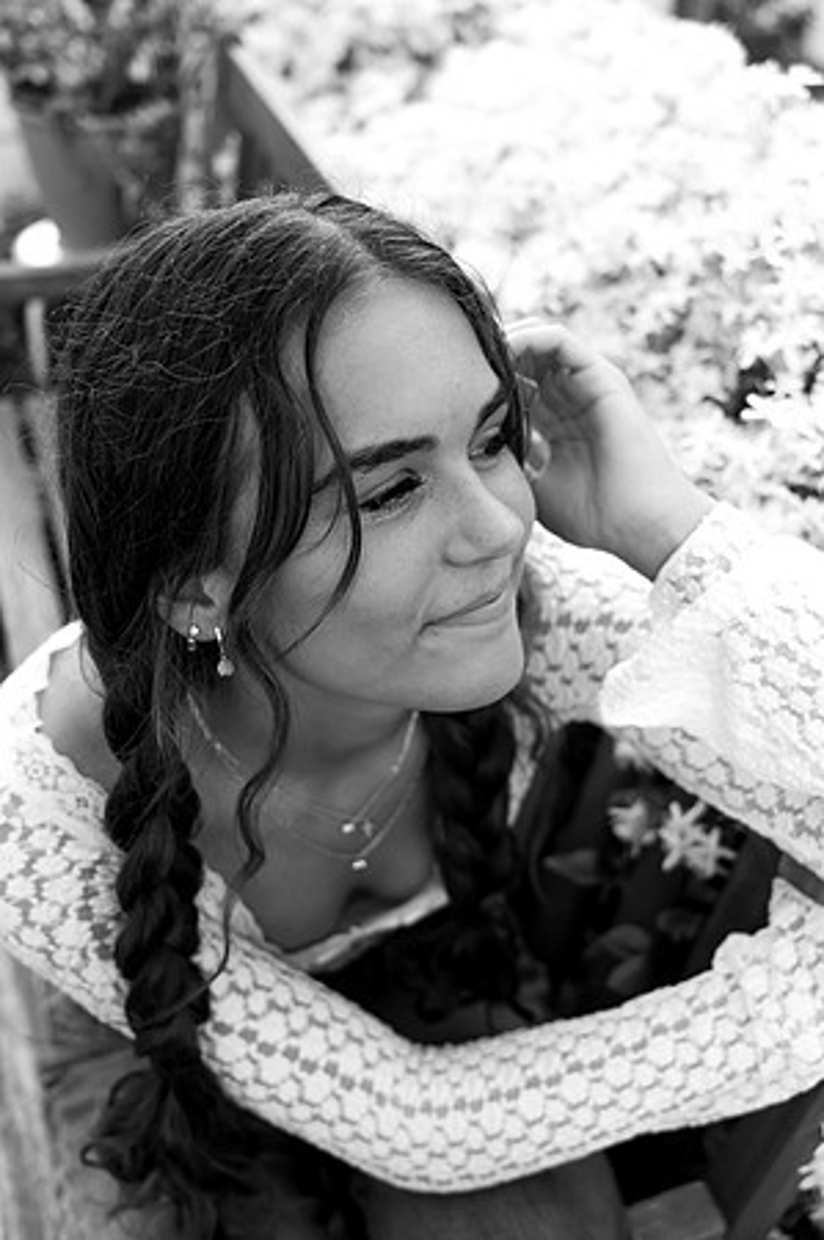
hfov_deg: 37.8
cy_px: 620
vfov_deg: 54.5
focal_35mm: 35
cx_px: 412
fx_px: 1204
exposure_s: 1/1000
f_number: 4
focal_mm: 35
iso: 1600
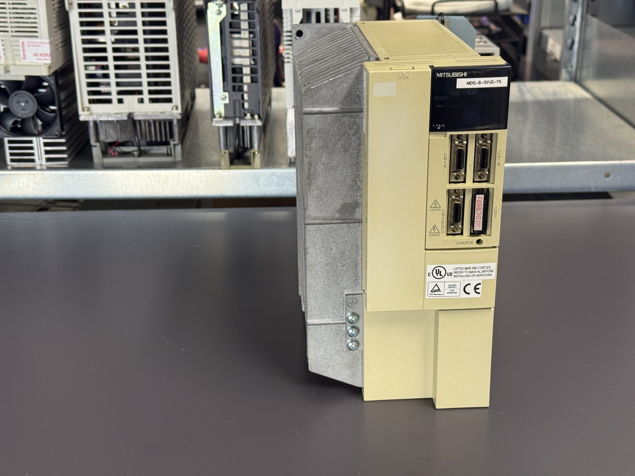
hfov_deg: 39.7
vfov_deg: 30.3
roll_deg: -0.2
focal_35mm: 48
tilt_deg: -21.9
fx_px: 881
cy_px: 238
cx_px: 318
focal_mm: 6.76
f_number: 1.78
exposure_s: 1/50
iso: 160
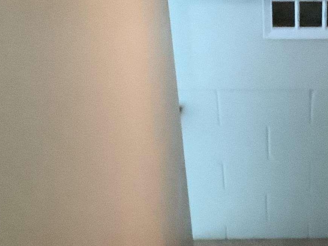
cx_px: 325
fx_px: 1033
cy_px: 294
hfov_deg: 17.6
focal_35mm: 109
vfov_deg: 13.2
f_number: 2.4
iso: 500
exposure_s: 1/30
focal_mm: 3.3
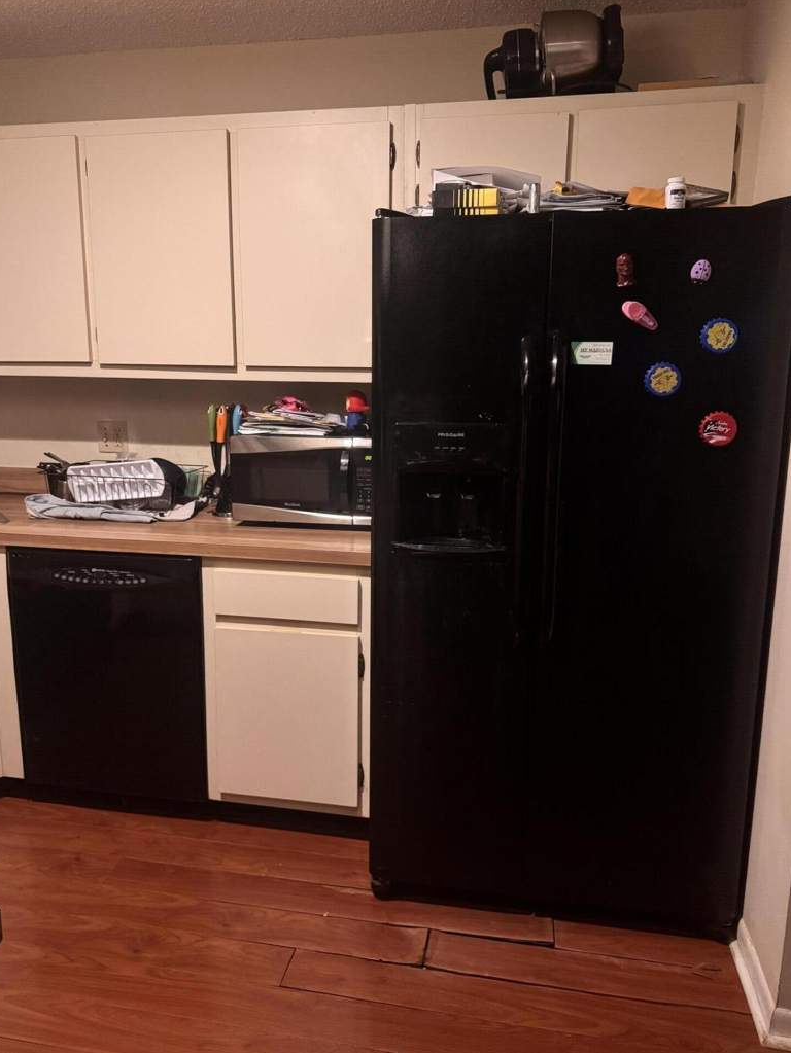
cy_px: 505
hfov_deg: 54.9
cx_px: 381
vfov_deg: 69.3
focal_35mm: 25
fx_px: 761
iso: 1000
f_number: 1.78
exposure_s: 1/39
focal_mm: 6.76
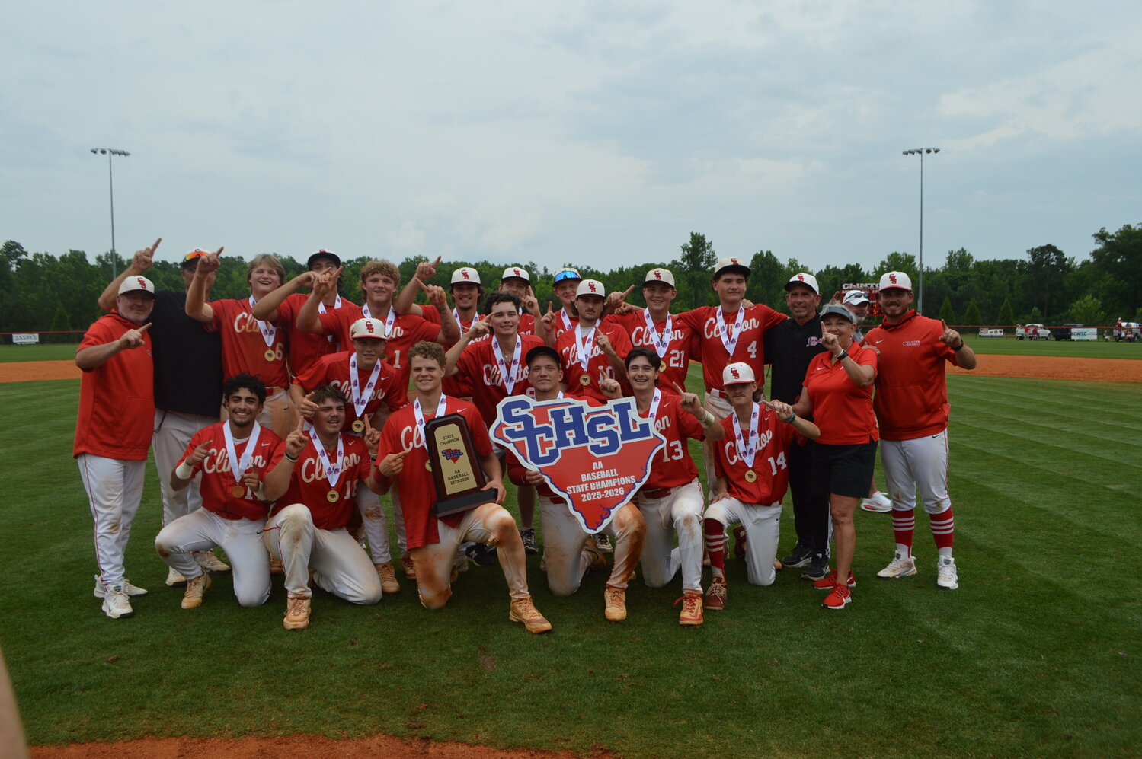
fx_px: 856
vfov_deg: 47.9
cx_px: 571
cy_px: 380
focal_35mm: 27
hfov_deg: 67.4
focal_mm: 18
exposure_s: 1/200
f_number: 7.1
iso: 100
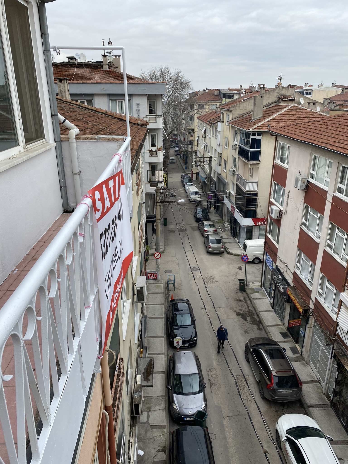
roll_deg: +0.6
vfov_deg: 67.3
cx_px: 174
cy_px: 232
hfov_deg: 53.1
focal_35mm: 26
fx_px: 349
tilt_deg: -20.2
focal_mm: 4.25
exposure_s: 1/1522
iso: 32
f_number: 1.8
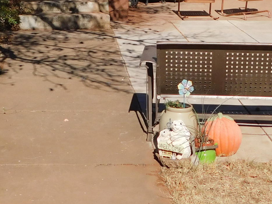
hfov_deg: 20.2
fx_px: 762
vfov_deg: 15.1
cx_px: 106
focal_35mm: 97
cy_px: 29
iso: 125
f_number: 6.4
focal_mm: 5.3
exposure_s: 1/500
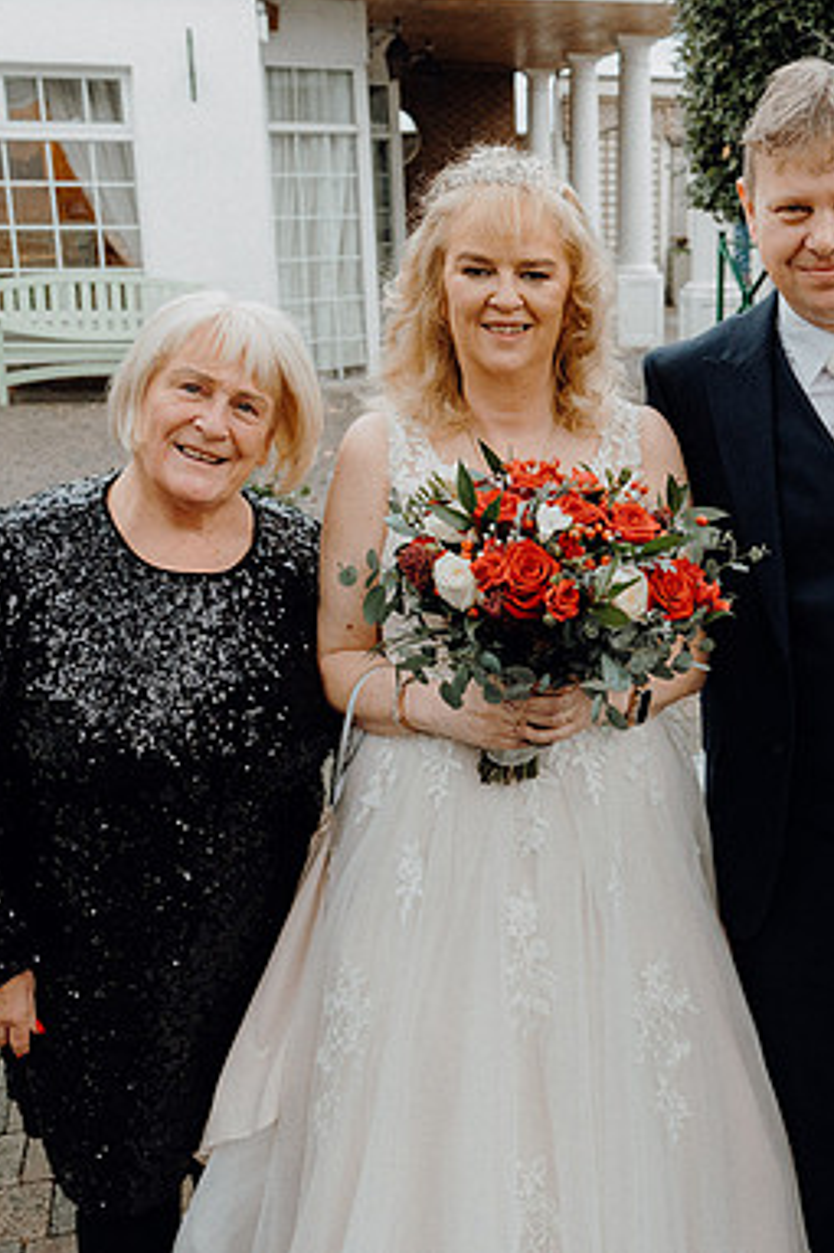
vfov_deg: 41.9
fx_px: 1635
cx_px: 716
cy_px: 626
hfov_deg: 27.8
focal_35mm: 47
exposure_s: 1/250
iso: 4000
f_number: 5
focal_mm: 31
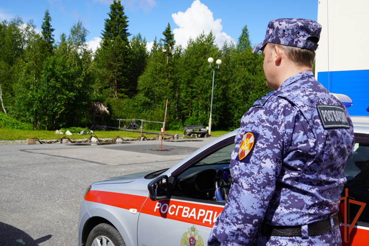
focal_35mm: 39
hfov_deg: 49.5
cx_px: 184
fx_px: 400
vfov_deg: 34.2
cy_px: 123
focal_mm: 26
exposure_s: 1/640
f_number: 5
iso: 100
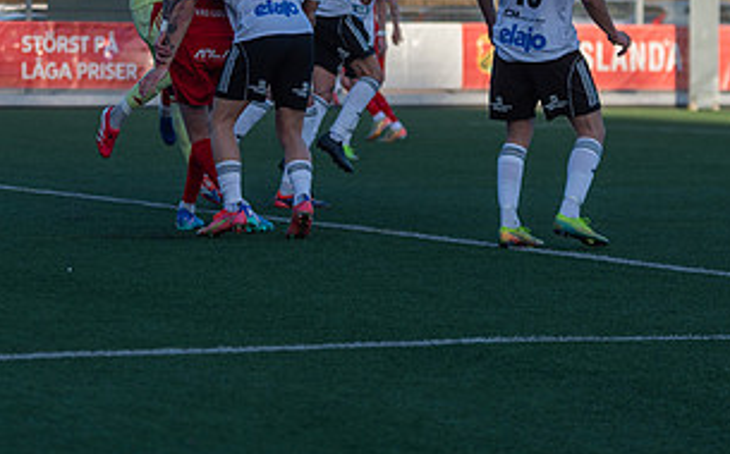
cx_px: 251
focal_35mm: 208
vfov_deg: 6.3
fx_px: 4134
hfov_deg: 10.1
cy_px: 7
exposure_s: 1/1000
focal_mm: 105
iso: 100
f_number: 3.2
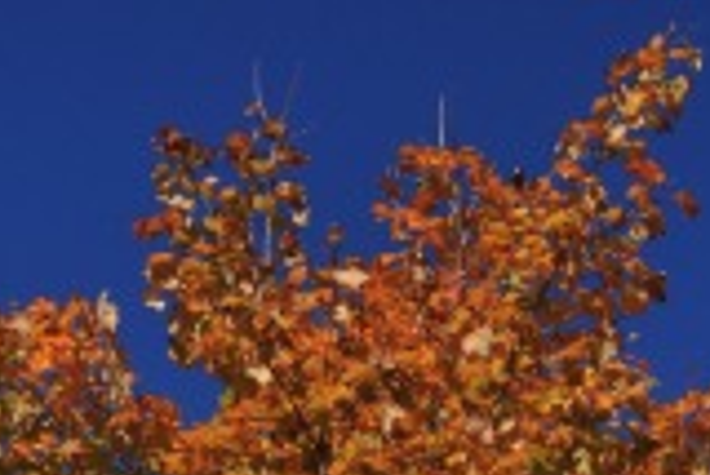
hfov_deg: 13.0
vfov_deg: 8.8
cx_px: 1038
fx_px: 2961
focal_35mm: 150
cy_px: 810
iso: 200
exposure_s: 1/60
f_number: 16
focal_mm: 40
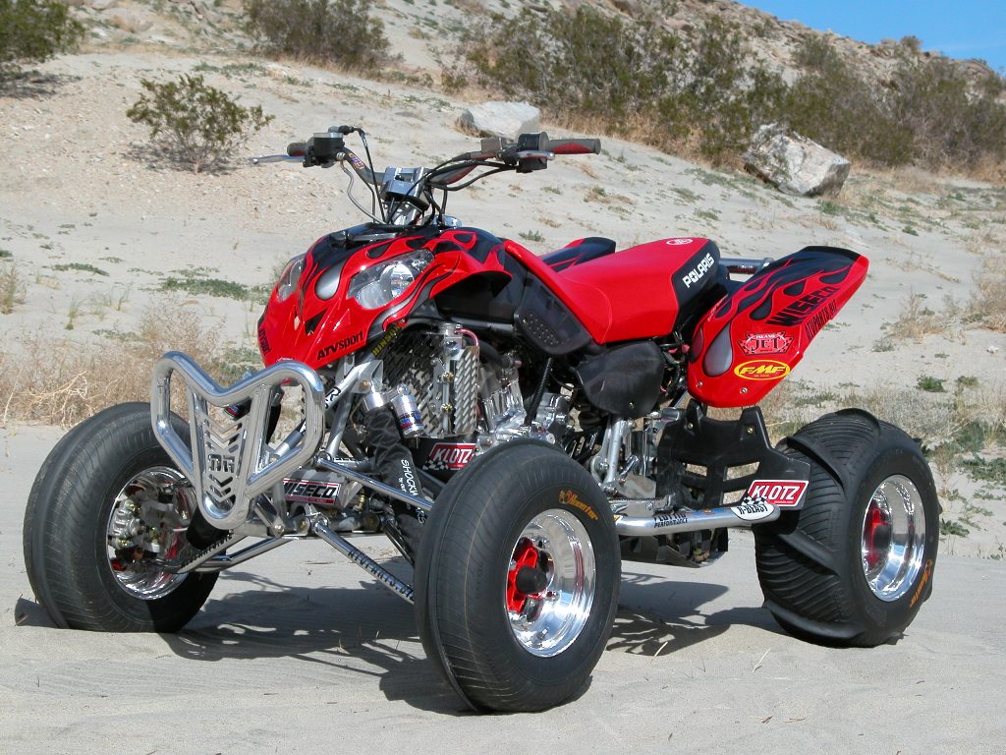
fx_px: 3081
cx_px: 503
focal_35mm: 106
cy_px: 378
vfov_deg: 14.0
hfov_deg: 18.5
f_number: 6.6
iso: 100
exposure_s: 1/445
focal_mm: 27.3
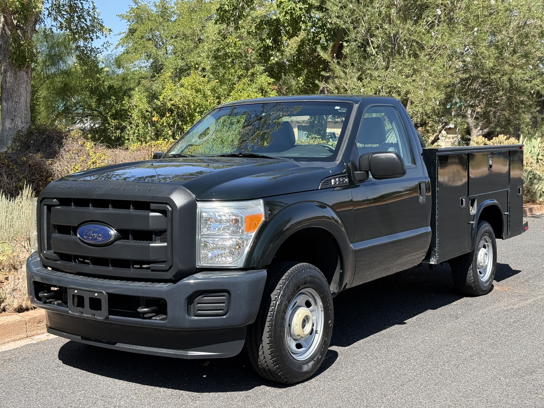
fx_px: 754
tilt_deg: -5.2
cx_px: 272
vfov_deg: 30.3
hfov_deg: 39.7
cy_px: 204
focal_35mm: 48
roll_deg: +0.2
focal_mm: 6.76
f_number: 1.78
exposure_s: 1/1931
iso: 100
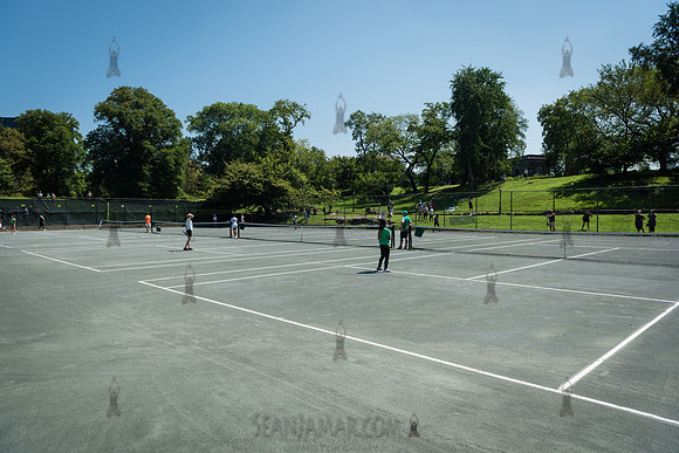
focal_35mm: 24
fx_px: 453
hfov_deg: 73.7
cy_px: 226
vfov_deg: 53.2
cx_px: 340
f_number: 4.5
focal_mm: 24
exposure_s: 1/1250
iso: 125
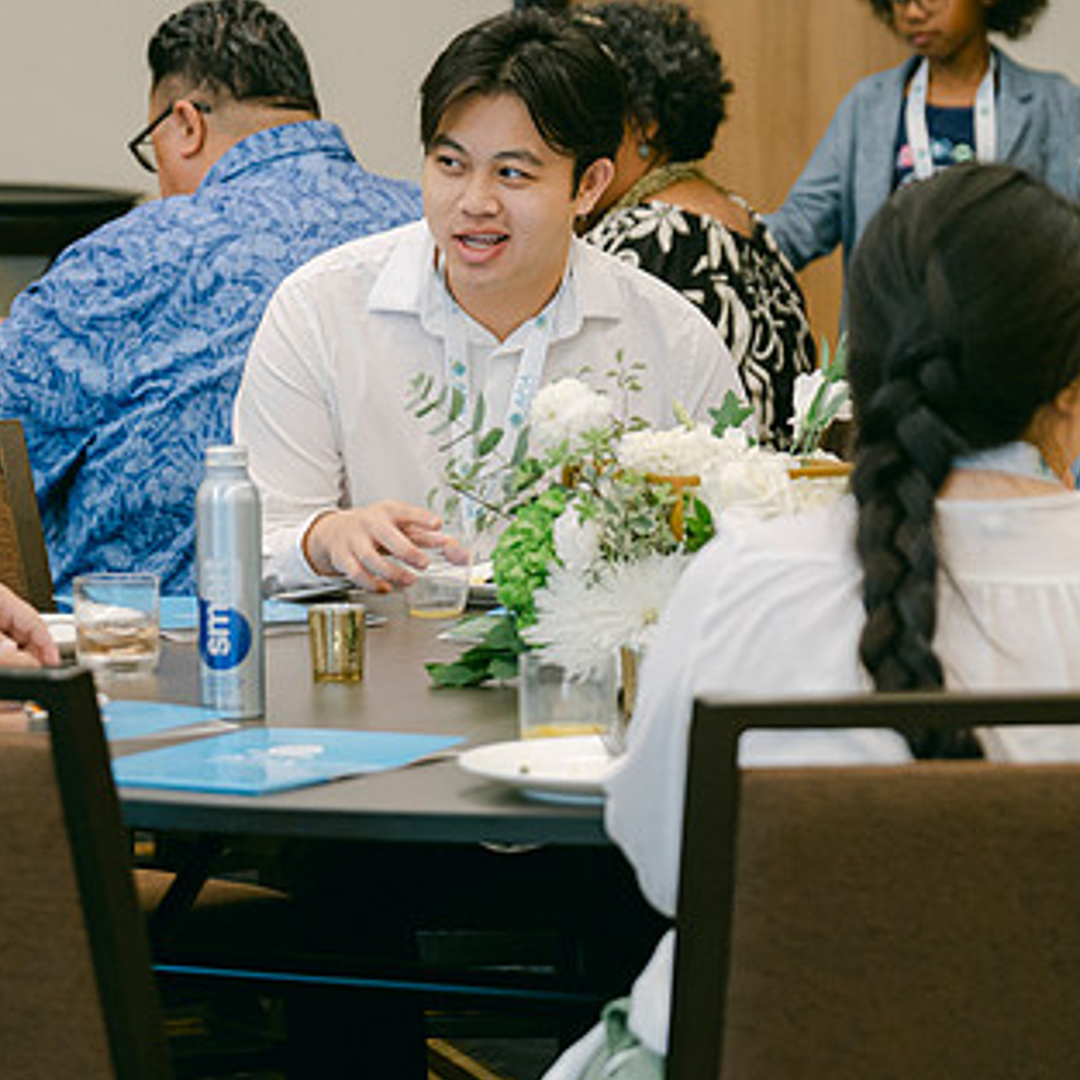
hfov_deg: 9.7
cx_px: 183
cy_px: 474
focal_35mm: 180
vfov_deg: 9.7
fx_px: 6354
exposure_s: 1/125
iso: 2000
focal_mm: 74.4
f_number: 2.8
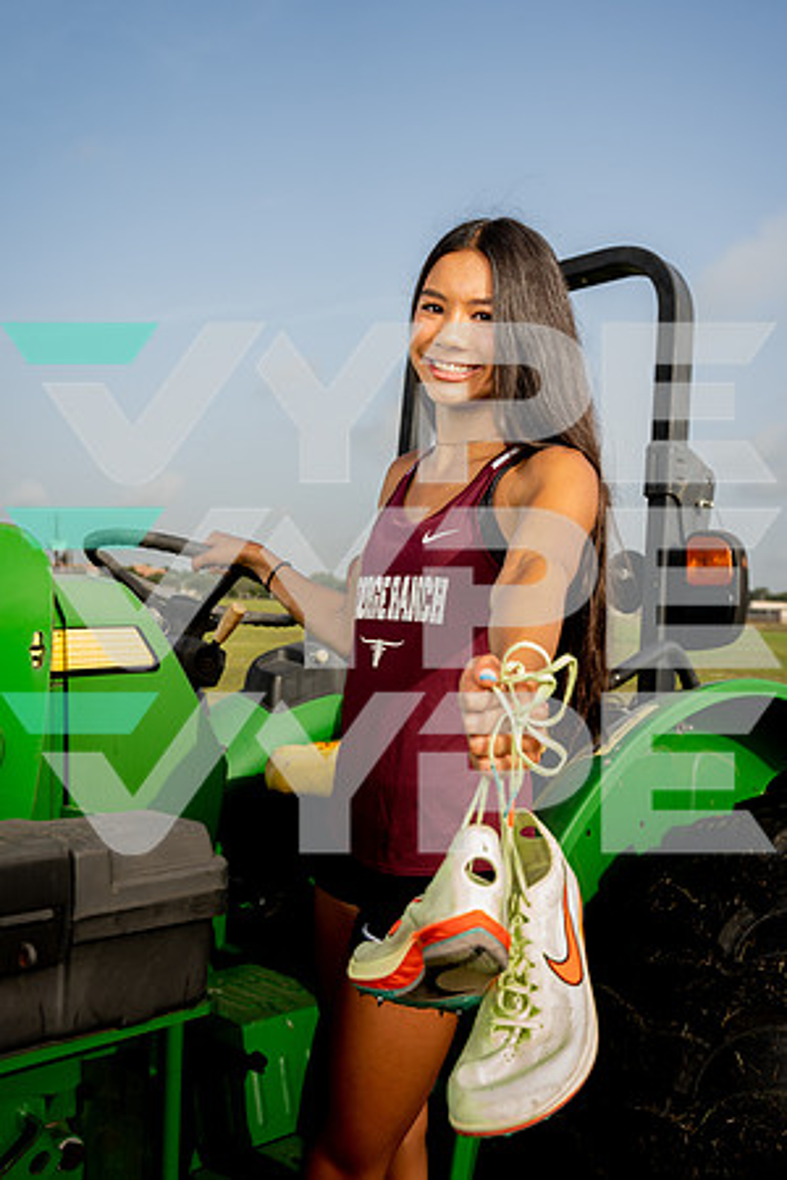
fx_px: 1180
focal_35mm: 36
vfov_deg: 53.1
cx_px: 394
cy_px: 590
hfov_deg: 36.9
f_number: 6.3
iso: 50
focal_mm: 36
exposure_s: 1/200
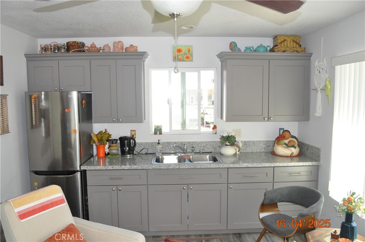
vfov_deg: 47.8
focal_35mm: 27
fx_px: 273
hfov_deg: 67.4
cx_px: 182
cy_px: 121
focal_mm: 18
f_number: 7.1
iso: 1800
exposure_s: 1/200
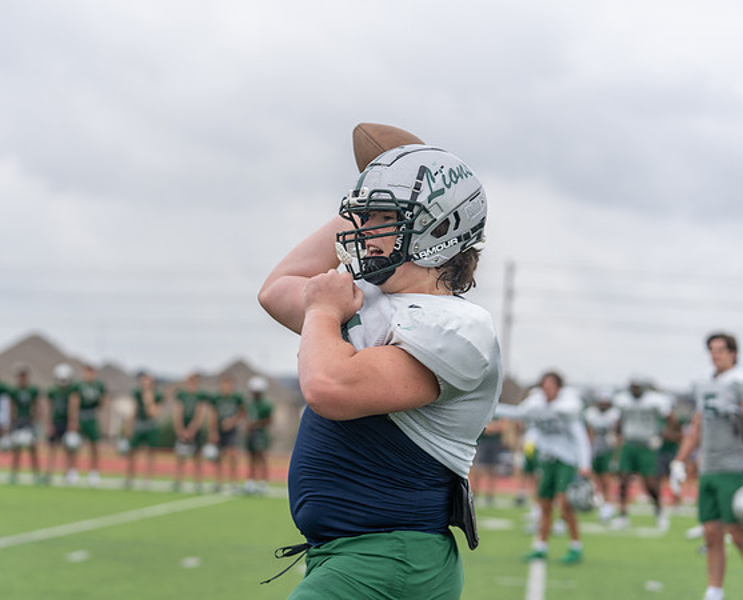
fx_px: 2375
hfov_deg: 17.8
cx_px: 293
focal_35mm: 108
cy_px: 300
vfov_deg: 14.4
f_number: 3.5
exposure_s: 1/1250
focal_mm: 95
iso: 250
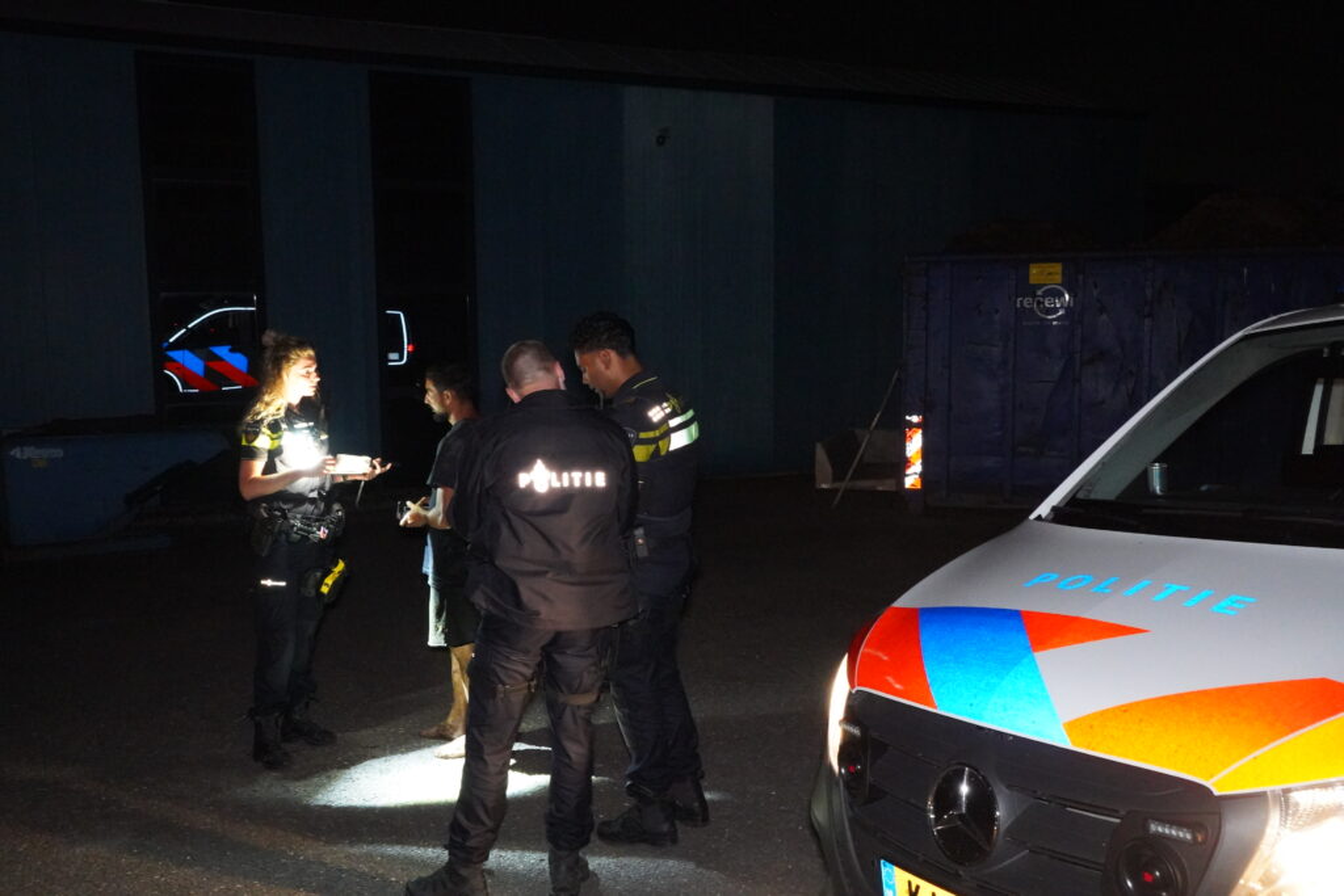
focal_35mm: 32
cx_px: 672
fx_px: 1195
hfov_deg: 58.7
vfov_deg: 41.1
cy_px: 448
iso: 20000
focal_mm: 32
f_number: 8
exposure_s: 1/15
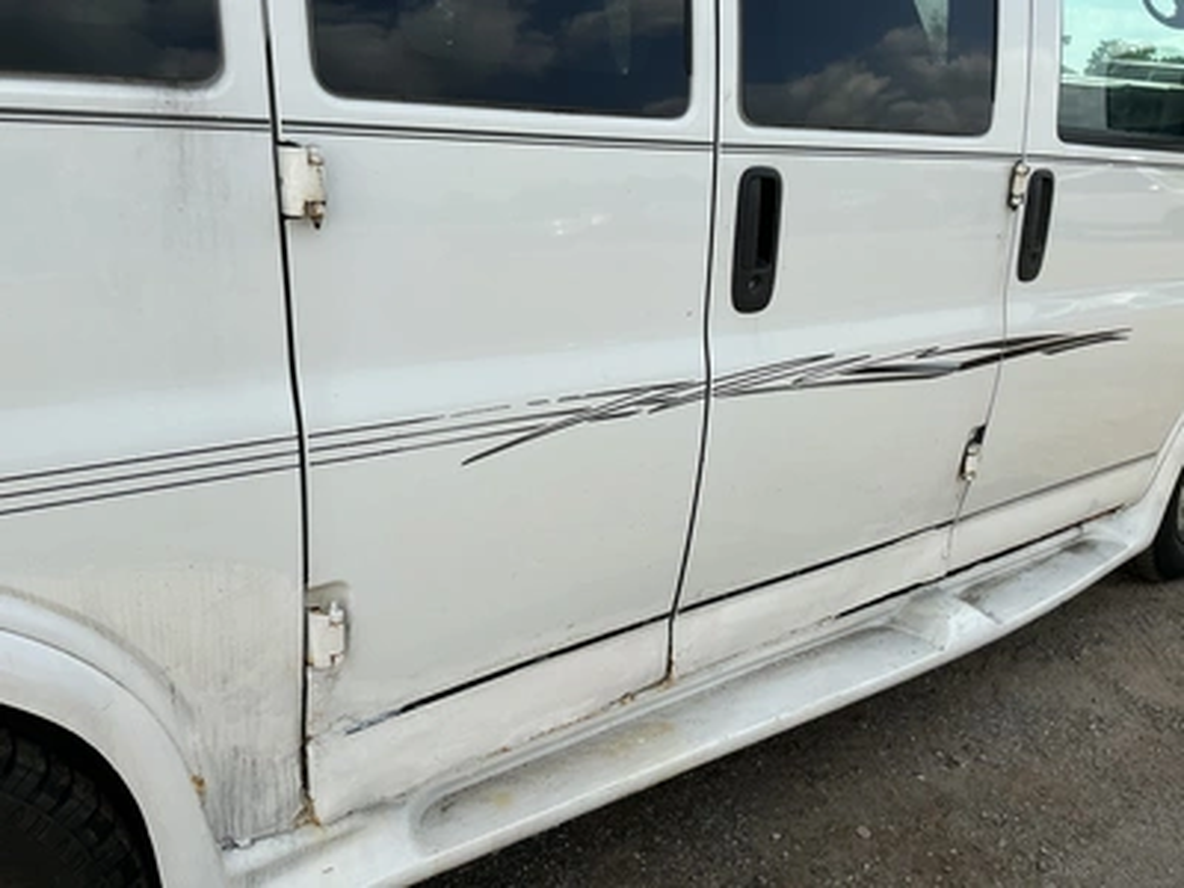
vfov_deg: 49.7
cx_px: 592
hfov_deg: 63.4
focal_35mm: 28
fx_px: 958
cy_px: 444
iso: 25
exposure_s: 1/1675
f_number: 1.8
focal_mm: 3
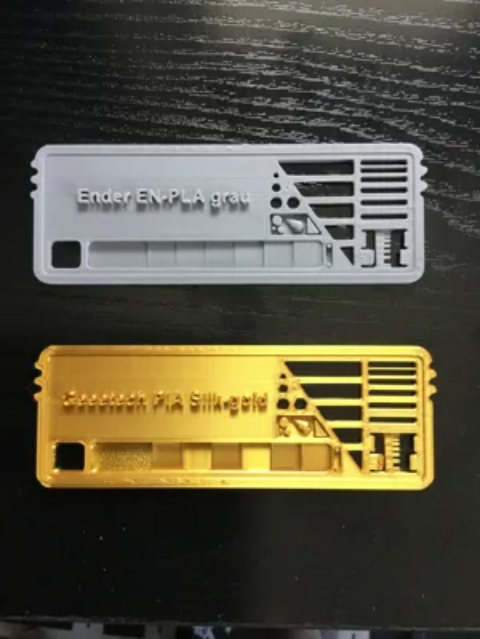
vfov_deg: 58.4
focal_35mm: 31
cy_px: 320
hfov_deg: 45.4
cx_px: 240
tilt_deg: -87.0
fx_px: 573
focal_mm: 3.3
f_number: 2.4
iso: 125
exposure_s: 1/33
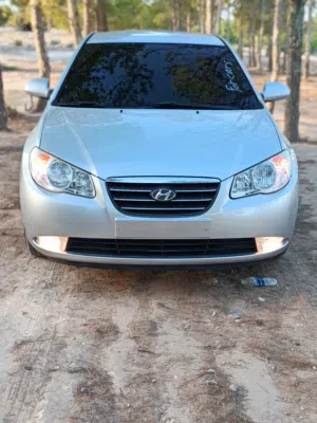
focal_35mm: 48
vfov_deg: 39.7
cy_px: 212
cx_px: 158
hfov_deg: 30.3
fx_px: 586
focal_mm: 5.24
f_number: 1.7
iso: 200
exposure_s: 1/100
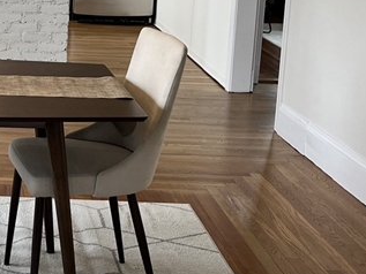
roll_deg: -0.4
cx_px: -42
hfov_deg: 22.0
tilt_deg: -10.5
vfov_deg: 17.4
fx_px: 888
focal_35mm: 84
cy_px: 43
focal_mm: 5.1
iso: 50
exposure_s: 1/120
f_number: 1.6
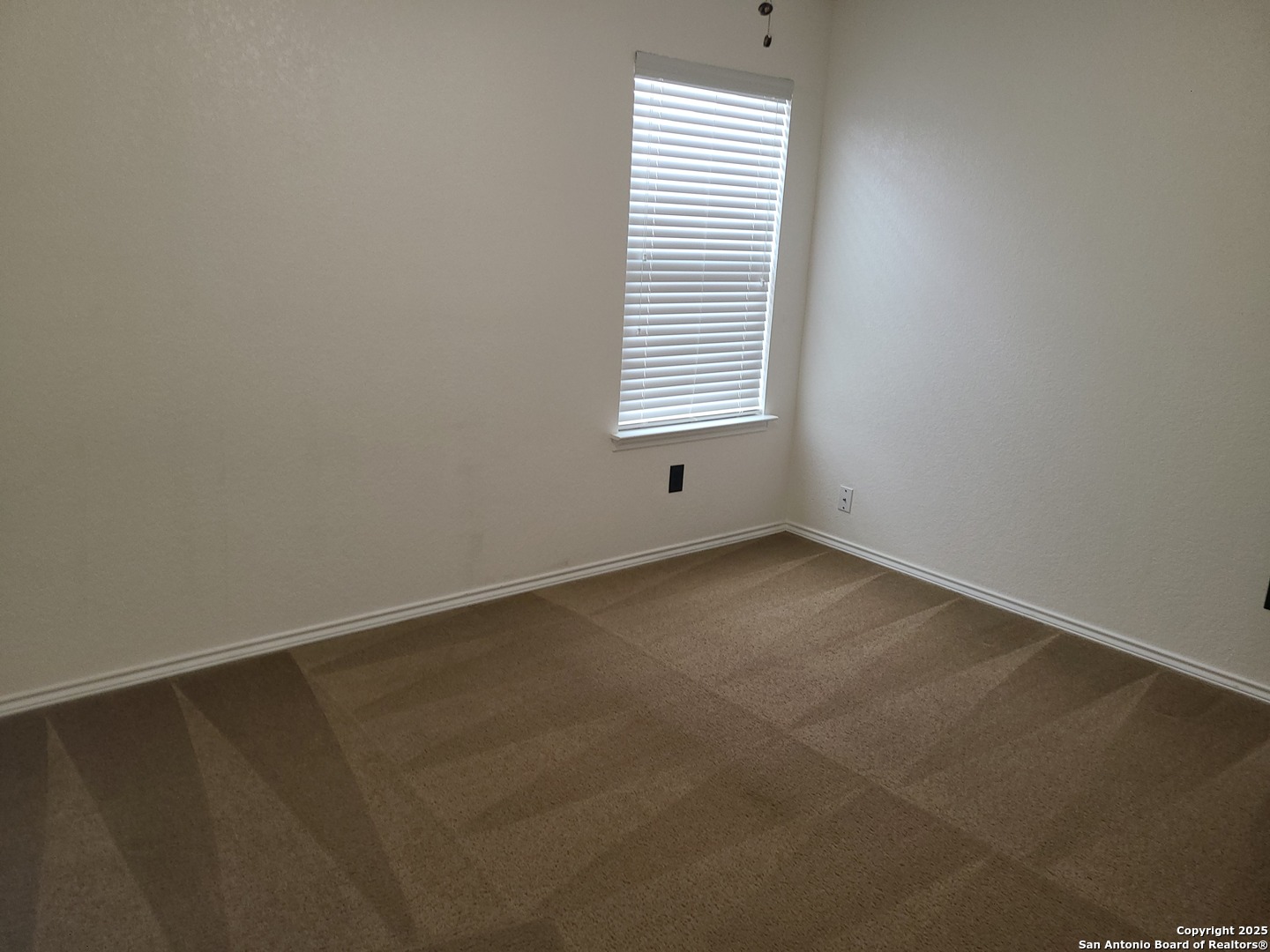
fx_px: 954
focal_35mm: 26
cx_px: 635
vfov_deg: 53.1
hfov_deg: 67.3
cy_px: 476
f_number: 1.8
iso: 100
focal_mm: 5.4
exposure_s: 1/40
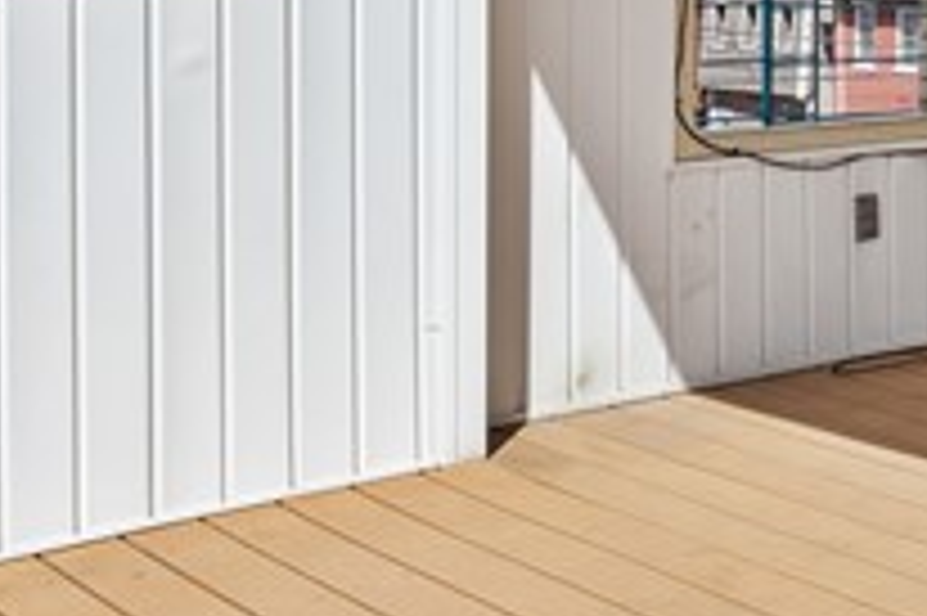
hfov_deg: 22.1
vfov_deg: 16.6
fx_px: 2033
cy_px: -85
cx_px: 1314
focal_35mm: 79
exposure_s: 1/800
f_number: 6.3
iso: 100
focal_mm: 15
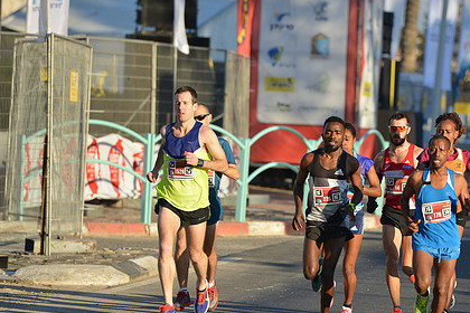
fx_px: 3603
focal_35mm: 276
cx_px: 308
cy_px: 203
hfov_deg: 7.5
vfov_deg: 5.0
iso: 400
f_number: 5
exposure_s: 1/2000
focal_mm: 200
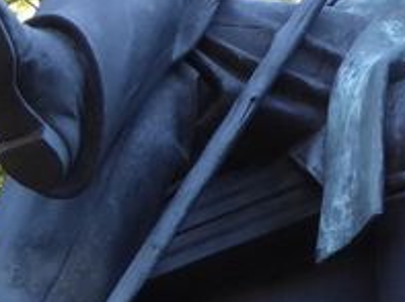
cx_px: 502
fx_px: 4041
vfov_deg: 4.3
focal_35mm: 346
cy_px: 173
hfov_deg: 5.7
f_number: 4.7
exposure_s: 1/60
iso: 160
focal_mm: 14.1
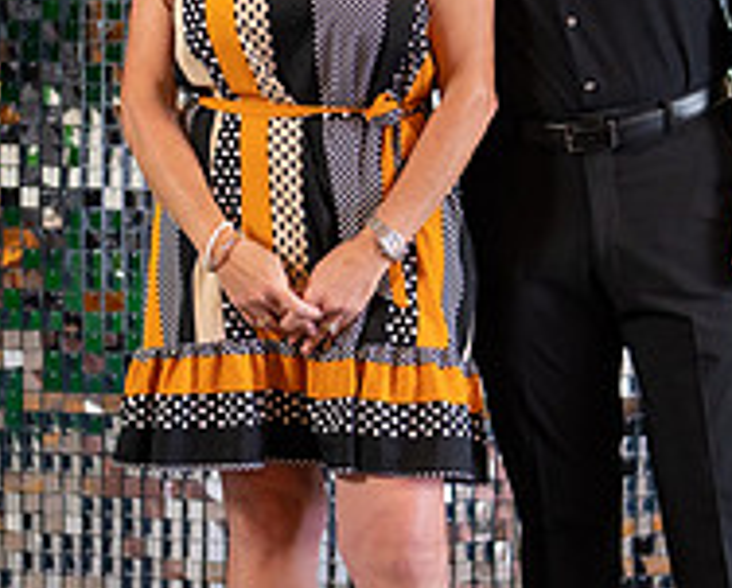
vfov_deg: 9.5
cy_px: 225
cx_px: 438
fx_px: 3537
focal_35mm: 163
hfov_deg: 11.8
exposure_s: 1/320
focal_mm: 50
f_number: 1.2
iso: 800
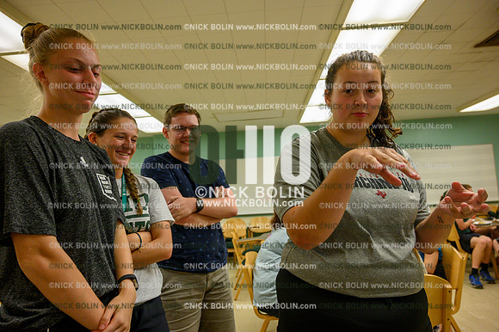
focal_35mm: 24
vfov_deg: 53.1
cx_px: 250
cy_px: 166
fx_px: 332
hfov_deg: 73.8
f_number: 4.5
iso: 1600
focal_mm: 24
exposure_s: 1/250
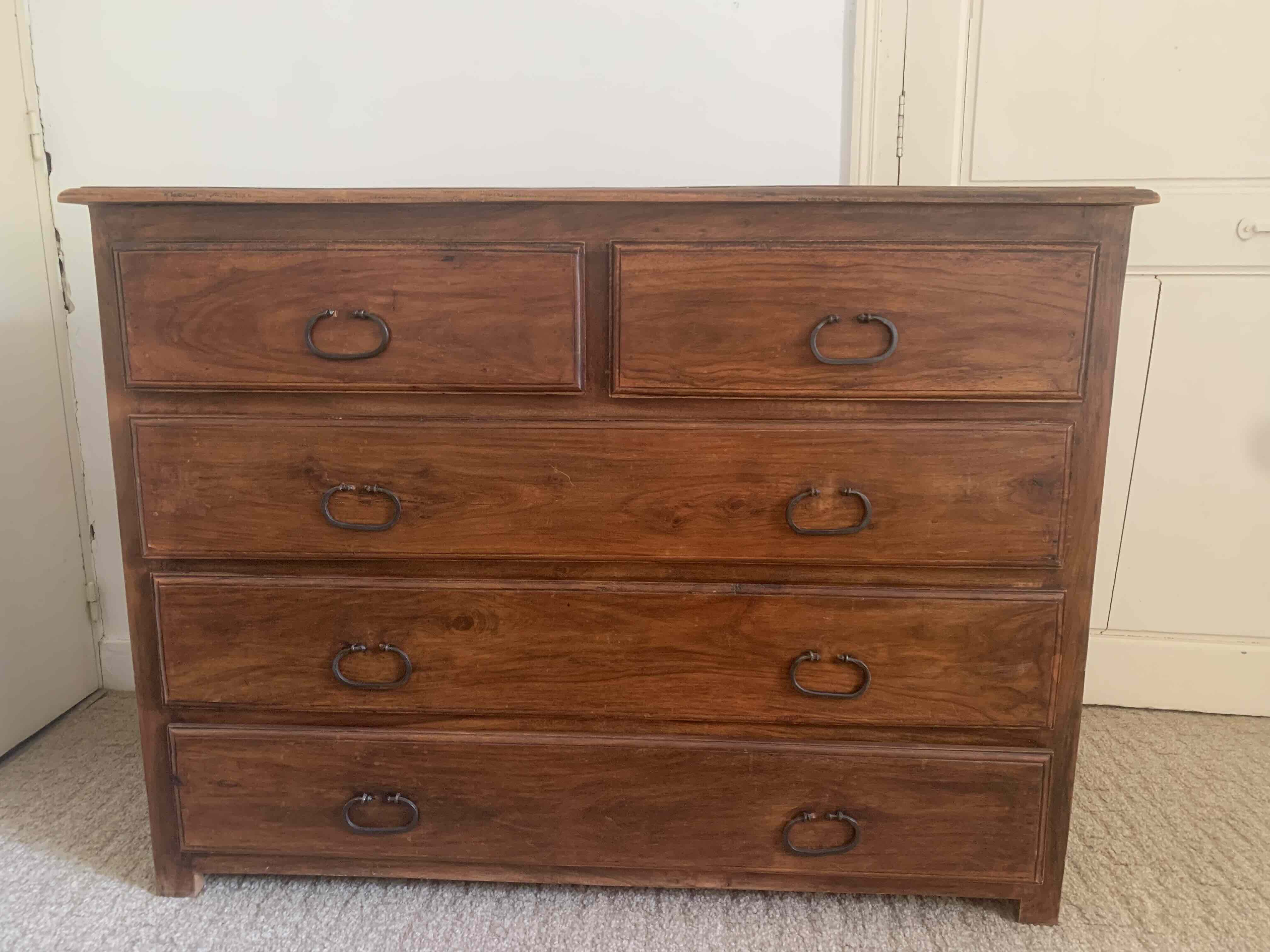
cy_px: 476
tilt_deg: -11.4
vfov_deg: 53.1
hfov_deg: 67.3
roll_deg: -0.7
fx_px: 954
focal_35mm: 26
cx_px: 635
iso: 400
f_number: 1.8
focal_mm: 4.25
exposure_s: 1/42
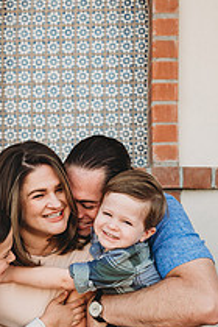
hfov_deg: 18.1
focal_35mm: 75
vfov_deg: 26.7
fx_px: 681
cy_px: 232
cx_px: 54
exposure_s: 1/2500
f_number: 3.5
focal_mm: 35
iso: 1000
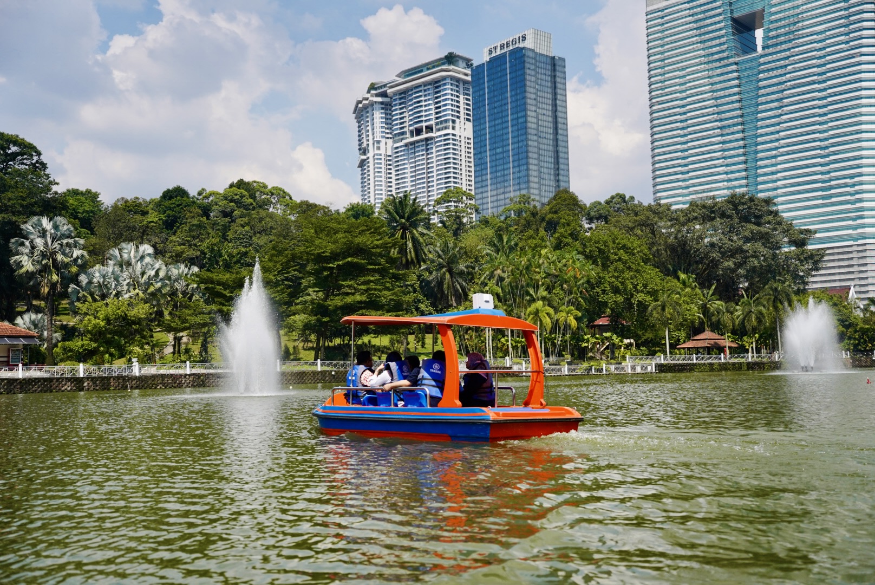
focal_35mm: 37
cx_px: 438
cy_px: 292
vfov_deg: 36.0
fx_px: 900
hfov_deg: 51.9
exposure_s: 1/8000
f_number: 3.2
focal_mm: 37
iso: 400
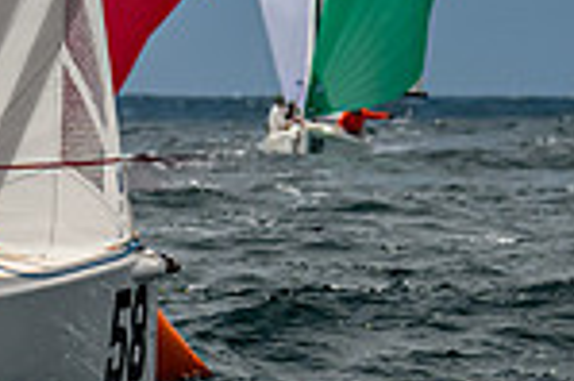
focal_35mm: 957
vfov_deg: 1.4
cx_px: -514
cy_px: -44
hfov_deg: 2.2
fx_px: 15242
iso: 400
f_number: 6.3
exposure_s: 1/3200
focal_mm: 180
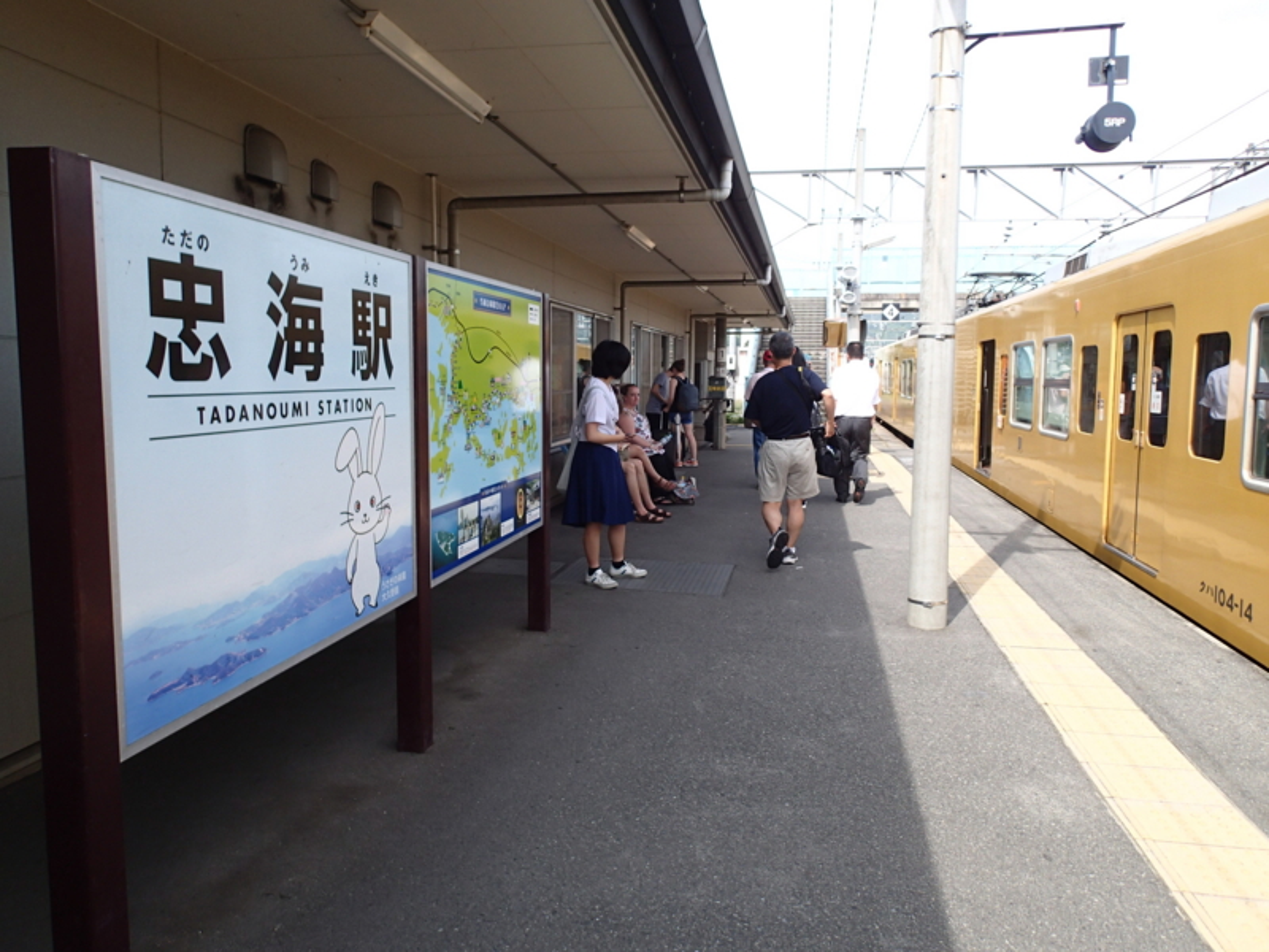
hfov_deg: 69.4
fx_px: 916
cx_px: 634
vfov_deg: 54.9
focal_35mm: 25
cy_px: 476
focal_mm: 4.5
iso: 100
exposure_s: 1/640
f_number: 2.8
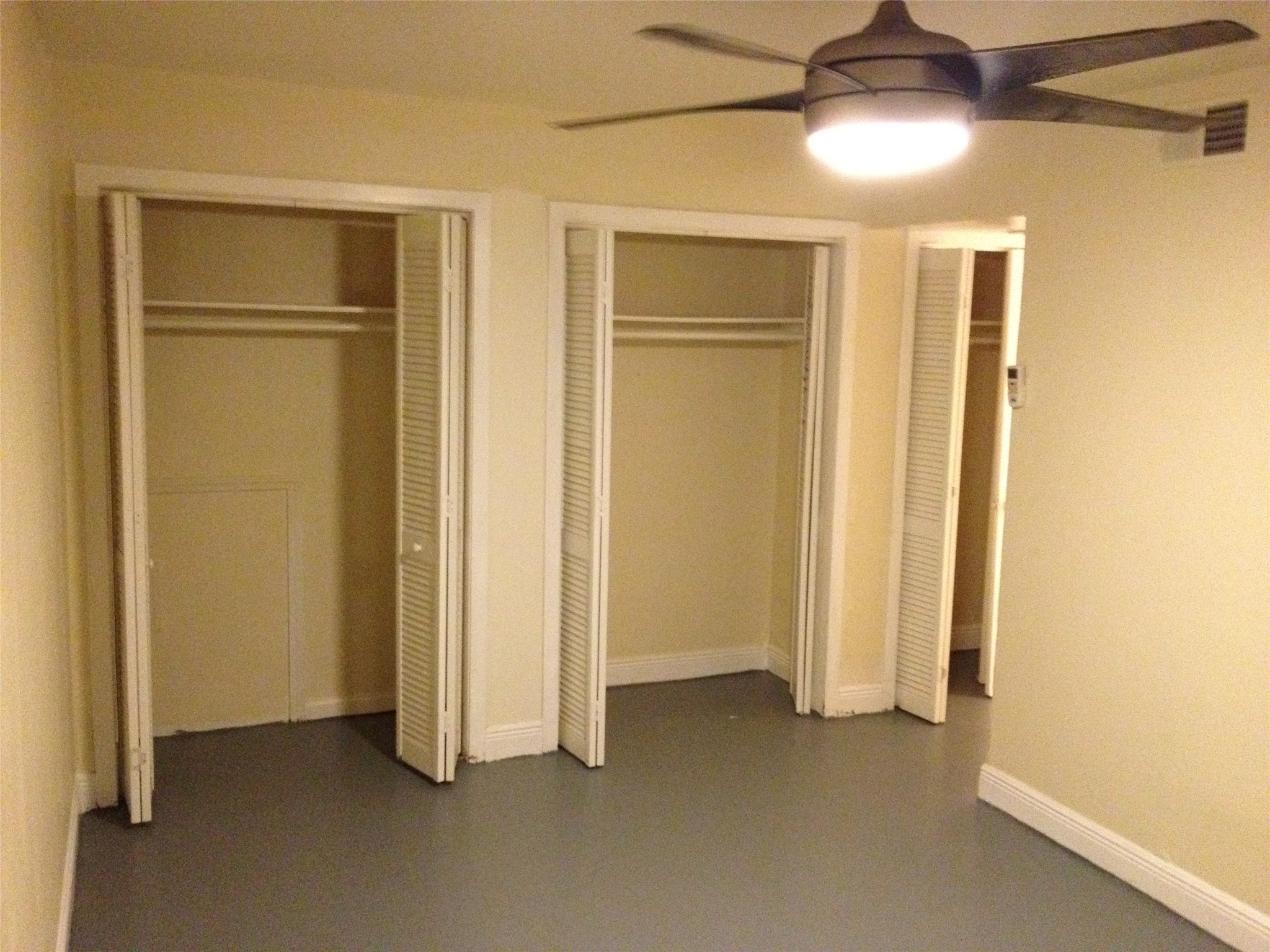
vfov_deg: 40.7
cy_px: 476
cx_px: 635
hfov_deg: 52.6
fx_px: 1284
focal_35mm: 35
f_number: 2.4
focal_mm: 4.28
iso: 640
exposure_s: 1/15
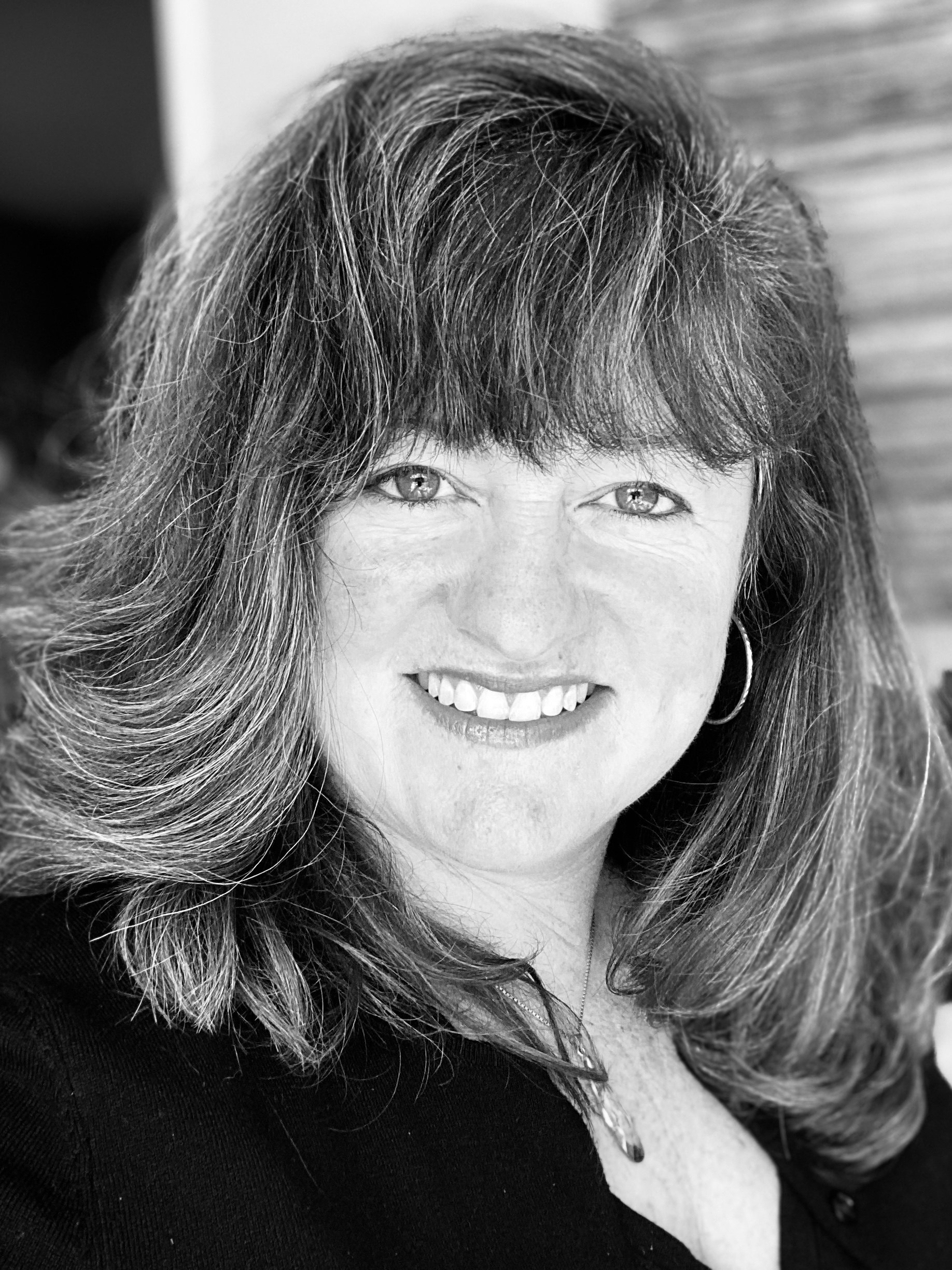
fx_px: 1100
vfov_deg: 60.0
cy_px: 635
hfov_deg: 46.8
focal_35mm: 30
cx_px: 476
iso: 100
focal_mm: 2.71
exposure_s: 1/122
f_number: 2.2
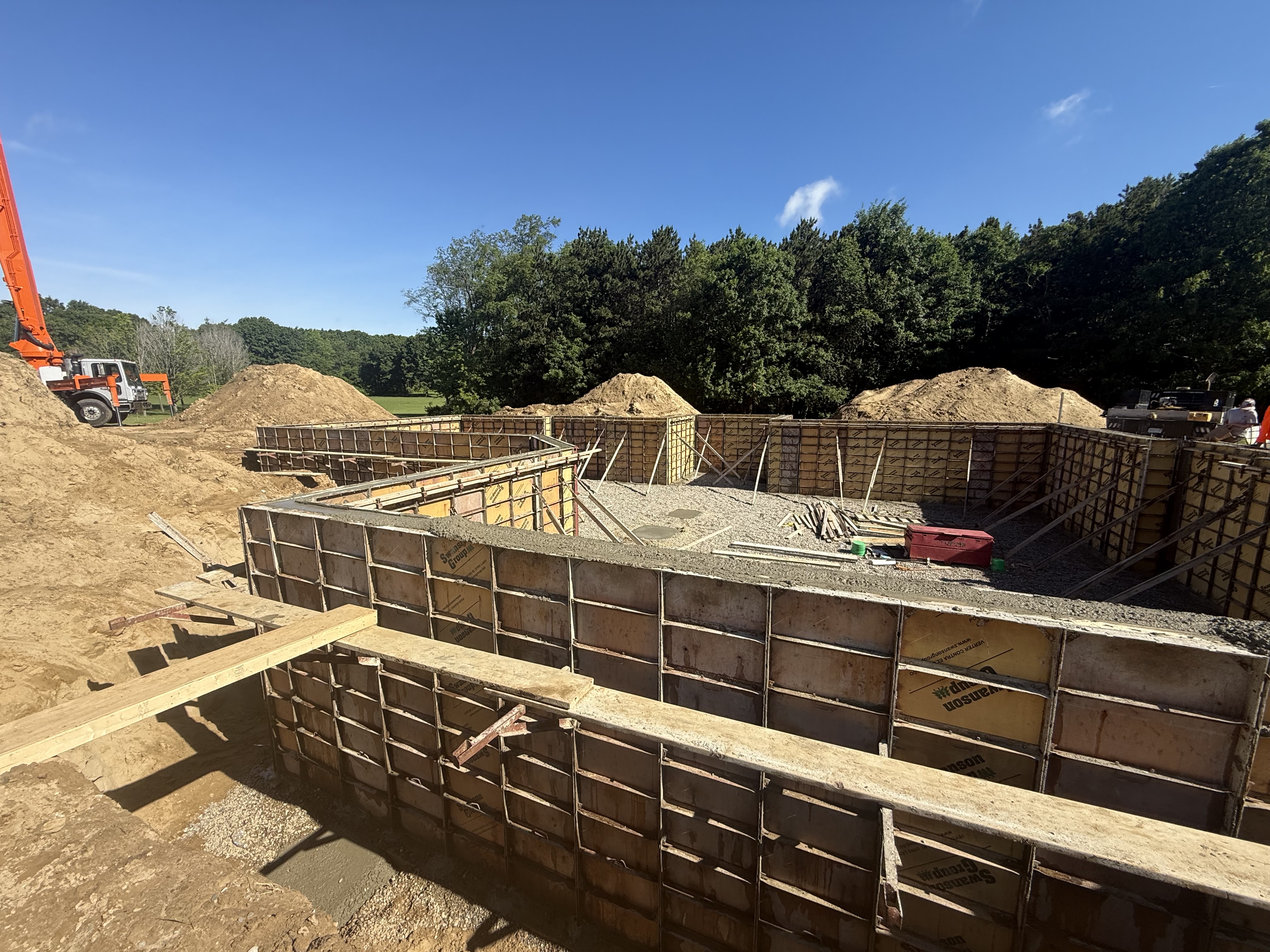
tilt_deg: -9.1
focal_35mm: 14
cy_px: 476
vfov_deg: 85.7
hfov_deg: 102.1
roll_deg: +0.3
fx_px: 514
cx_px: 635
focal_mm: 2.22
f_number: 2.2
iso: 50
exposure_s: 1/1312
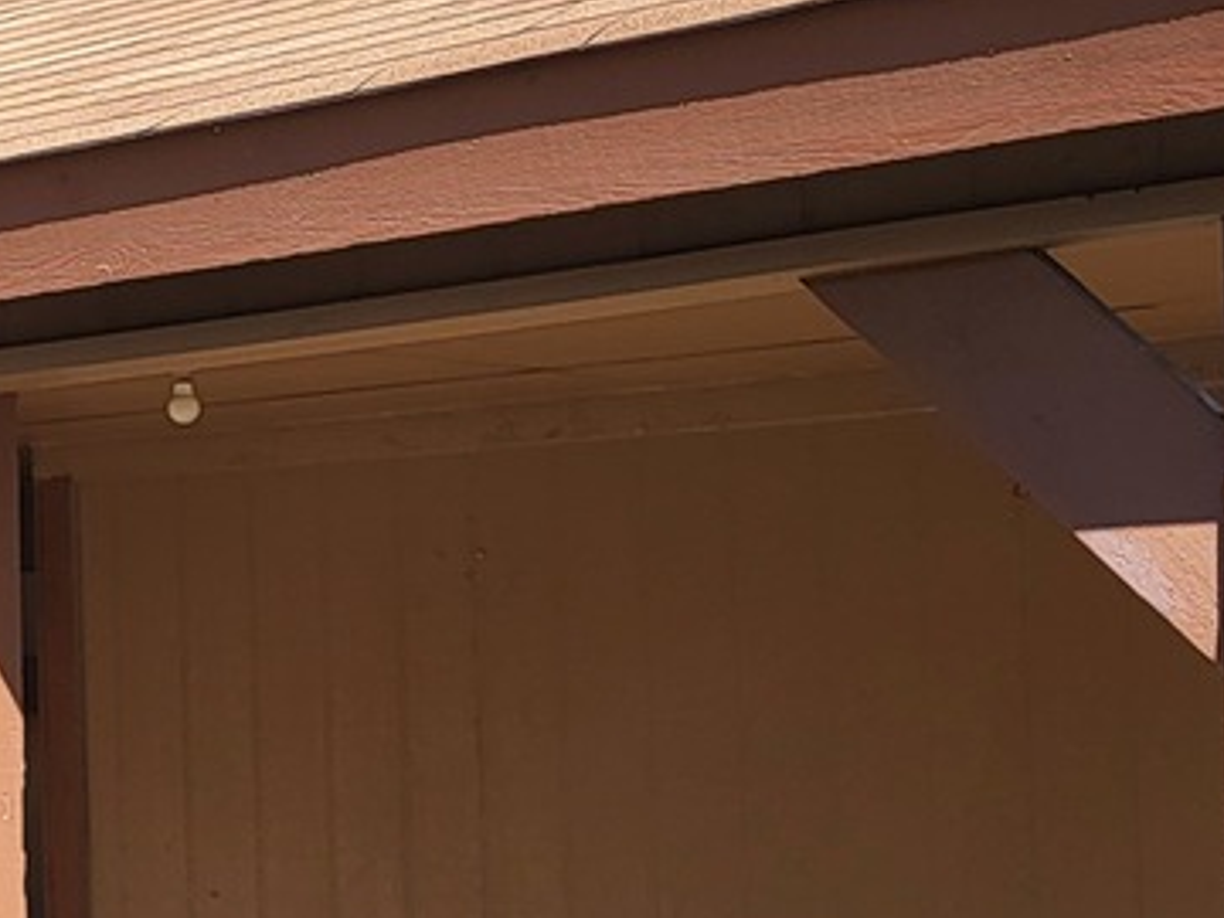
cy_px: 724
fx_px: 3677
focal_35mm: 104
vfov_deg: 14.2
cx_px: -575
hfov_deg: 17.2
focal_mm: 5.4
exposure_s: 1/1941
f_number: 1.8
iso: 40
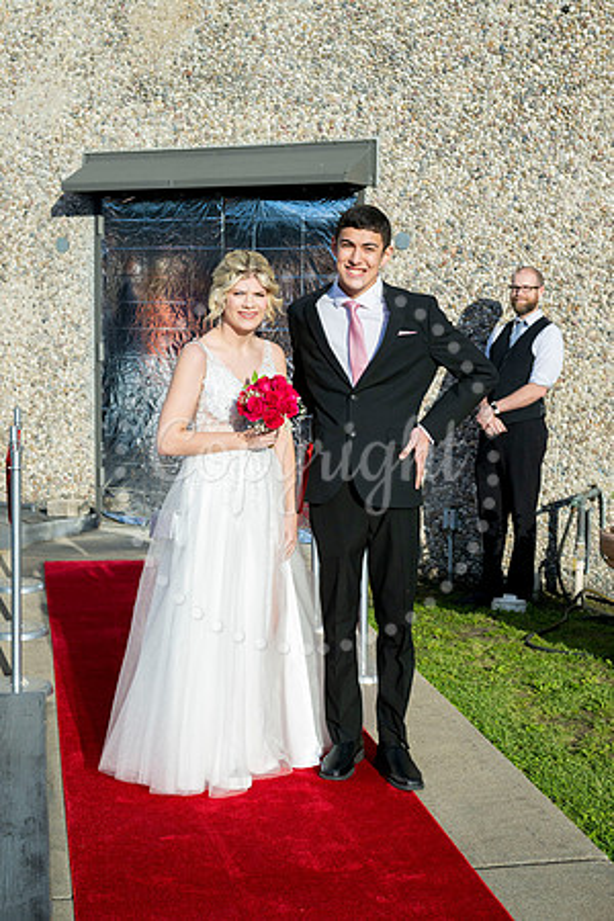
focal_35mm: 57
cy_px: 460
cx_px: 307
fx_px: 1458
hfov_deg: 23.8
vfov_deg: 35.1
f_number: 5.6
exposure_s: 1/4000
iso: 400
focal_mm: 57
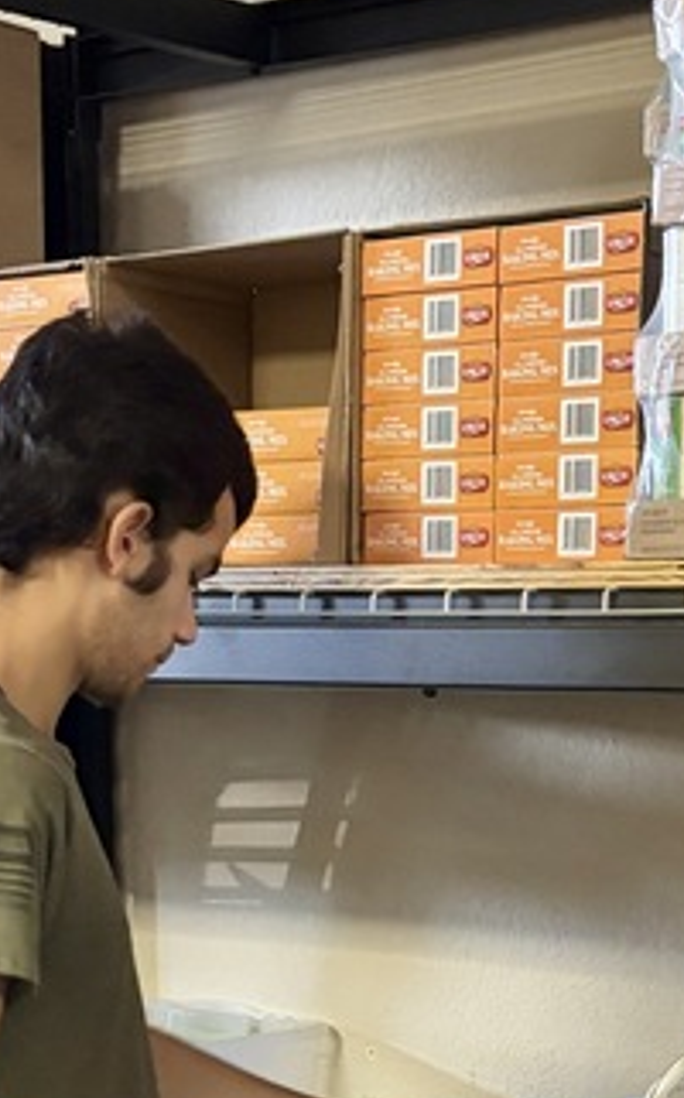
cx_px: 462
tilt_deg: -11.2
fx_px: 2631
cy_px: 1149
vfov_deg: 22.5
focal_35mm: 88
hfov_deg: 14.8
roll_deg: -0.3
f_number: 1.6
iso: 640
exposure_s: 1/30
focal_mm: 5.96
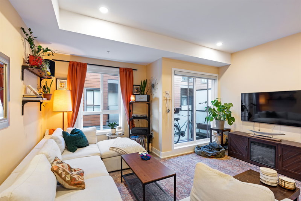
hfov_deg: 96.7
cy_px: 100
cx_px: 150
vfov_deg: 73.7
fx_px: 134
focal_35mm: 16
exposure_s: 1.6
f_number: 8
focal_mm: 16
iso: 100
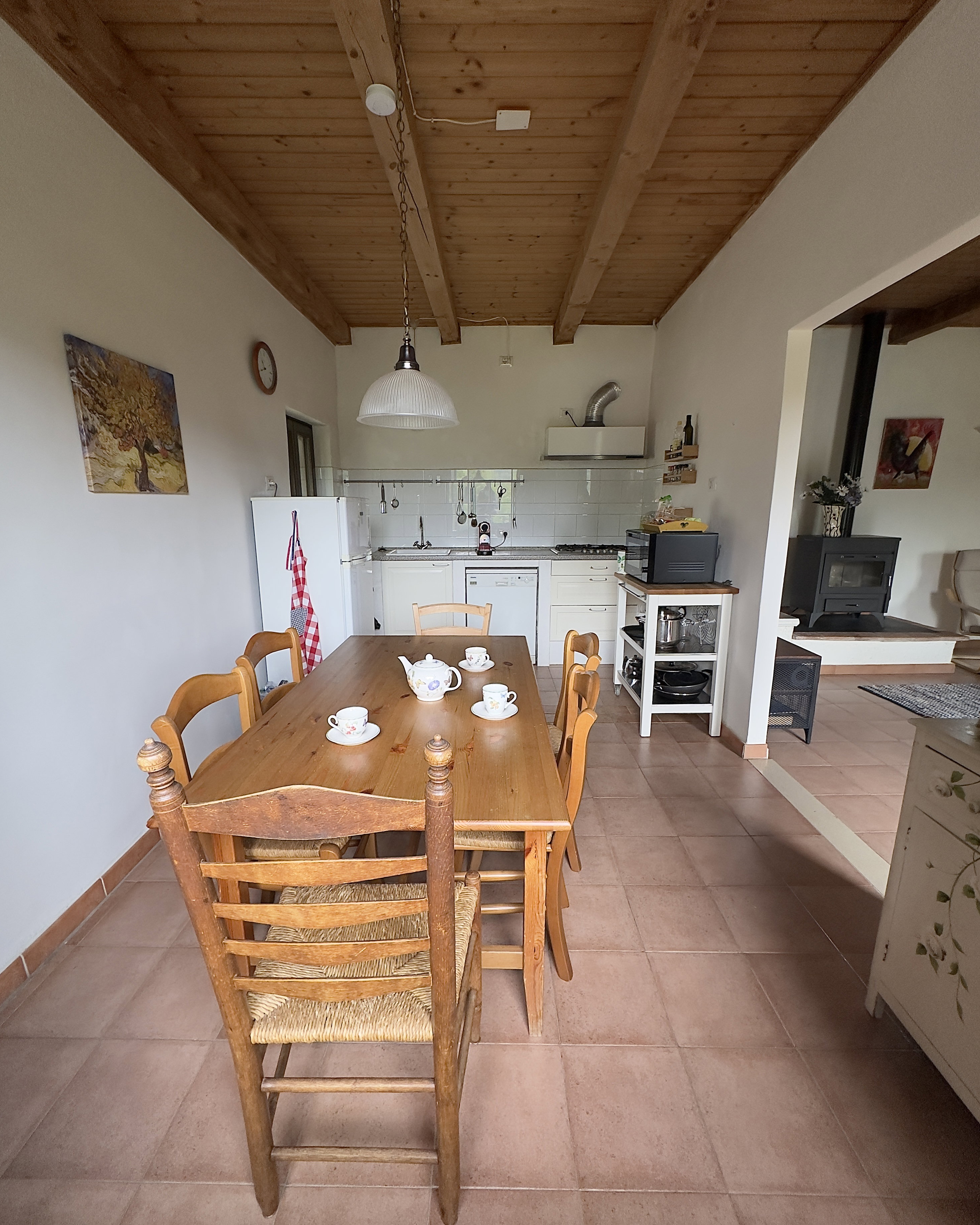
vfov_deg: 96.8
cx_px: 481
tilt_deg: -12.3
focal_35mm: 15
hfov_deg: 84.0
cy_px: 627
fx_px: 544
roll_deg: -0.7
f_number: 2.2
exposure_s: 1/99
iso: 200
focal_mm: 2.22
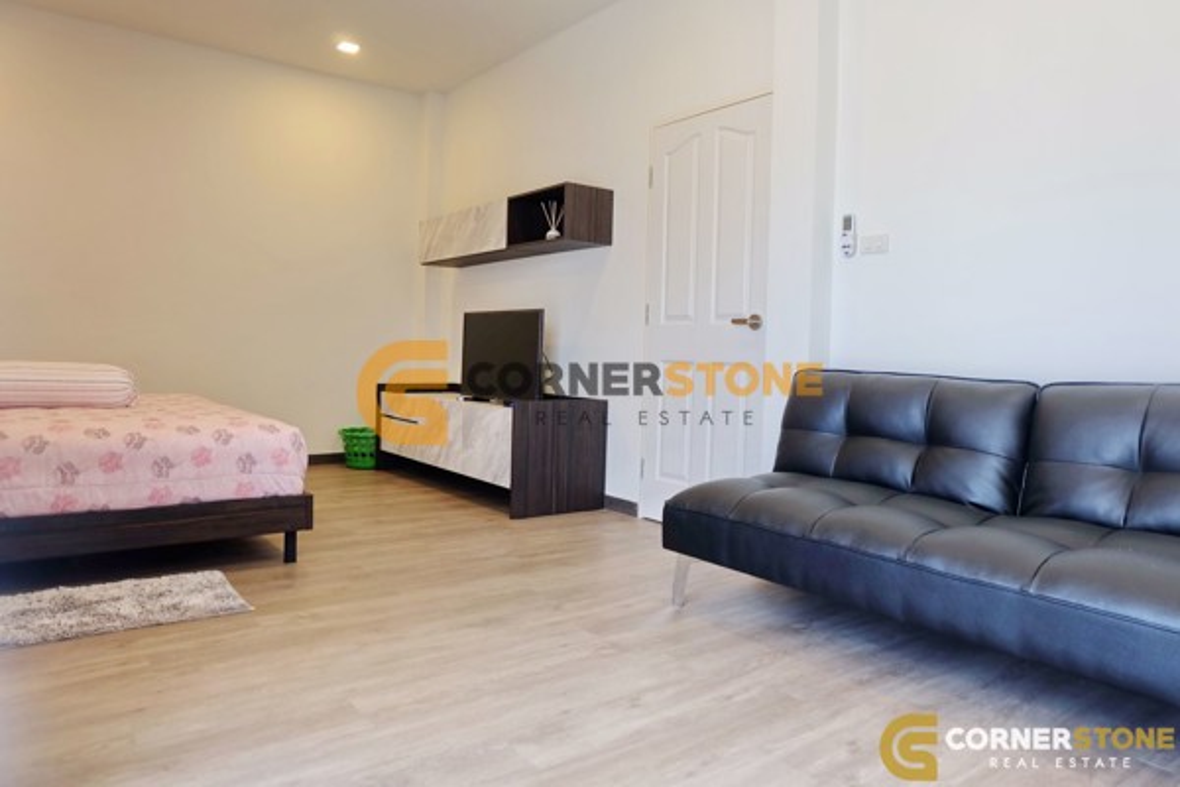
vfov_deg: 53.1
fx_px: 787
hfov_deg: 73.7
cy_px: 394
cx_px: 590
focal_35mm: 24
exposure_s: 1/20
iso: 200
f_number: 3.5
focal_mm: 16
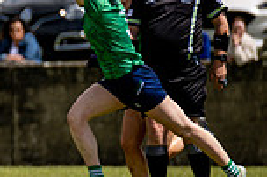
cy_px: 81
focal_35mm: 1145
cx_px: -183
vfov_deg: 1.2
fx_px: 8483
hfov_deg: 1.8
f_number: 2.8
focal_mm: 300
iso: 125
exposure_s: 1/6400
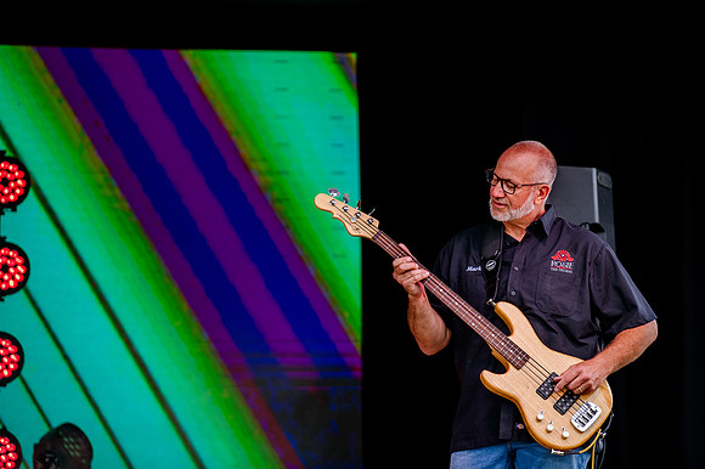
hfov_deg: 9.6
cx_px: 403
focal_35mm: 214
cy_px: 201
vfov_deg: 6.4
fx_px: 4194
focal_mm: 185
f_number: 2.8
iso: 320
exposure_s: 1/500
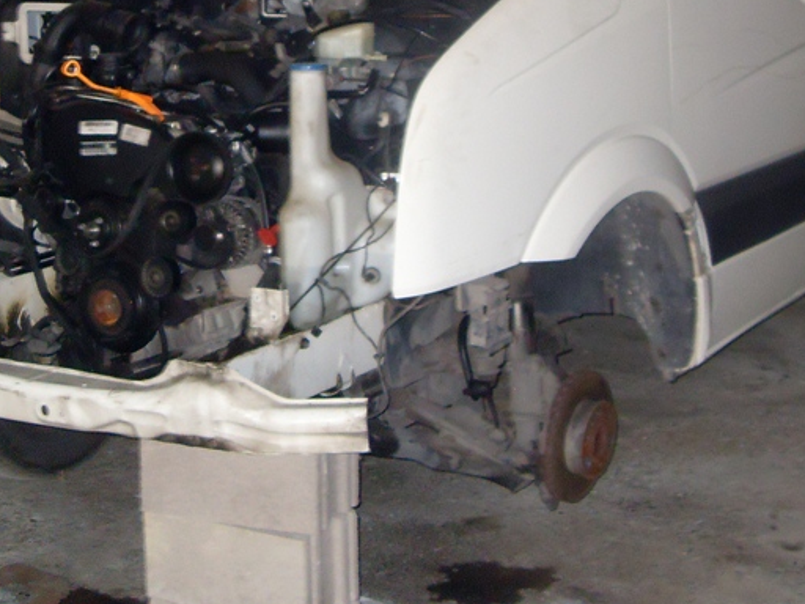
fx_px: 1721
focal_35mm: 74
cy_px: 46
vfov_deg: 19.5
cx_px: 597
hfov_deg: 26.0
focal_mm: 6.3
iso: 240
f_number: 2.8
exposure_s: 1/45
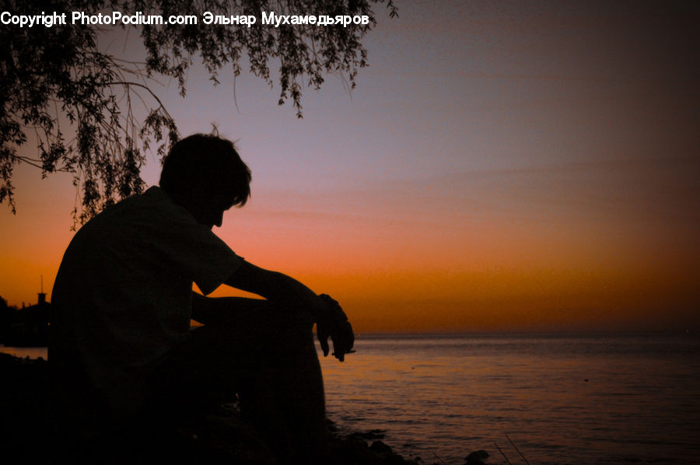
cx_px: 350
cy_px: 232
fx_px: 1224
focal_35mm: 63
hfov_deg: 31.9
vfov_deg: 21.5
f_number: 4.5
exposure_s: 1/40
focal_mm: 42
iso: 200
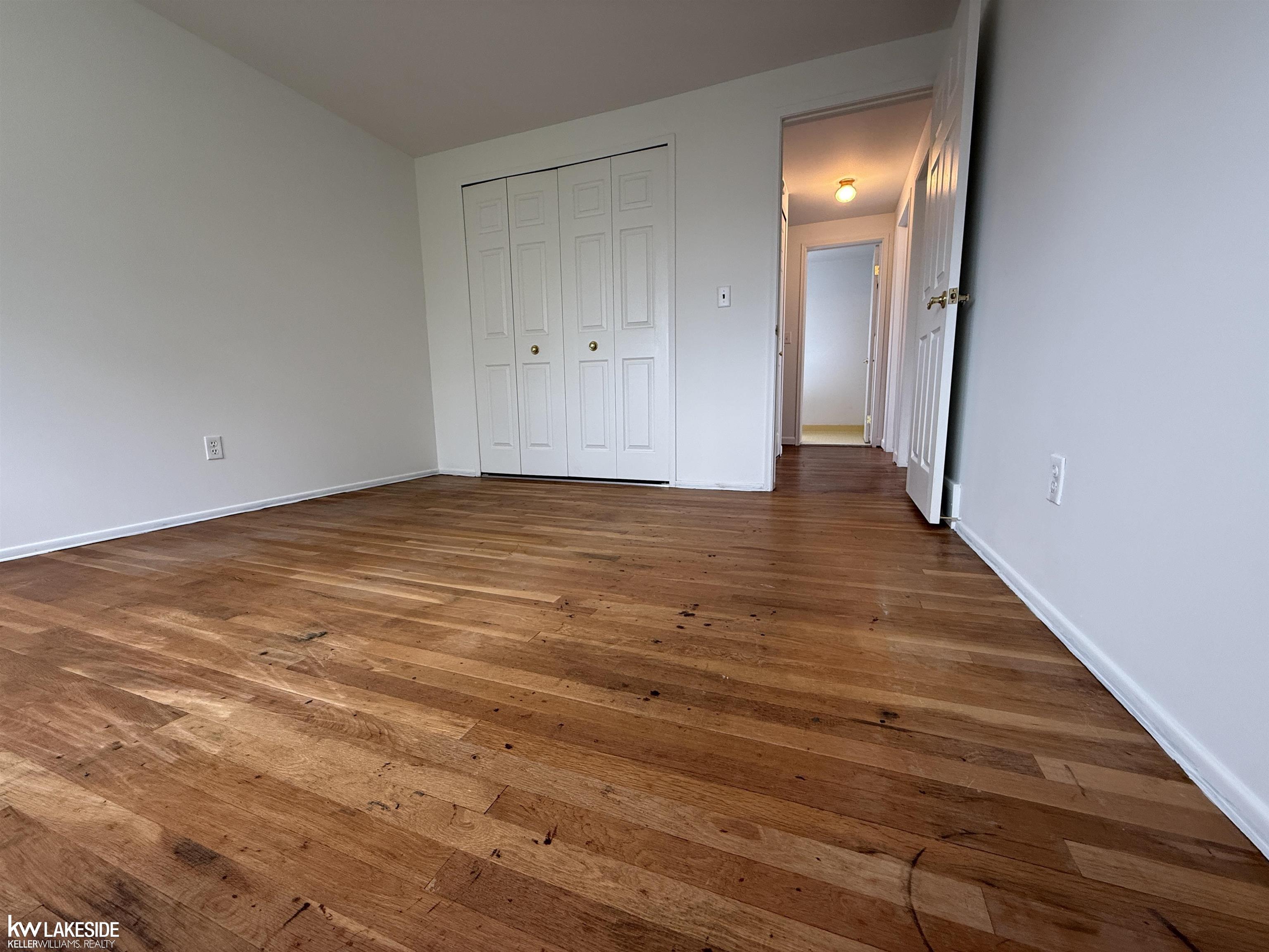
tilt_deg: -8.3
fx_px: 513
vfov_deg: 85.7
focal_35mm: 14
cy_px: 476
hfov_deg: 102.1
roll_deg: +1.6
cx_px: 634
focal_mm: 2.22
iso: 125
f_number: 2.2
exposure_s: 1/99
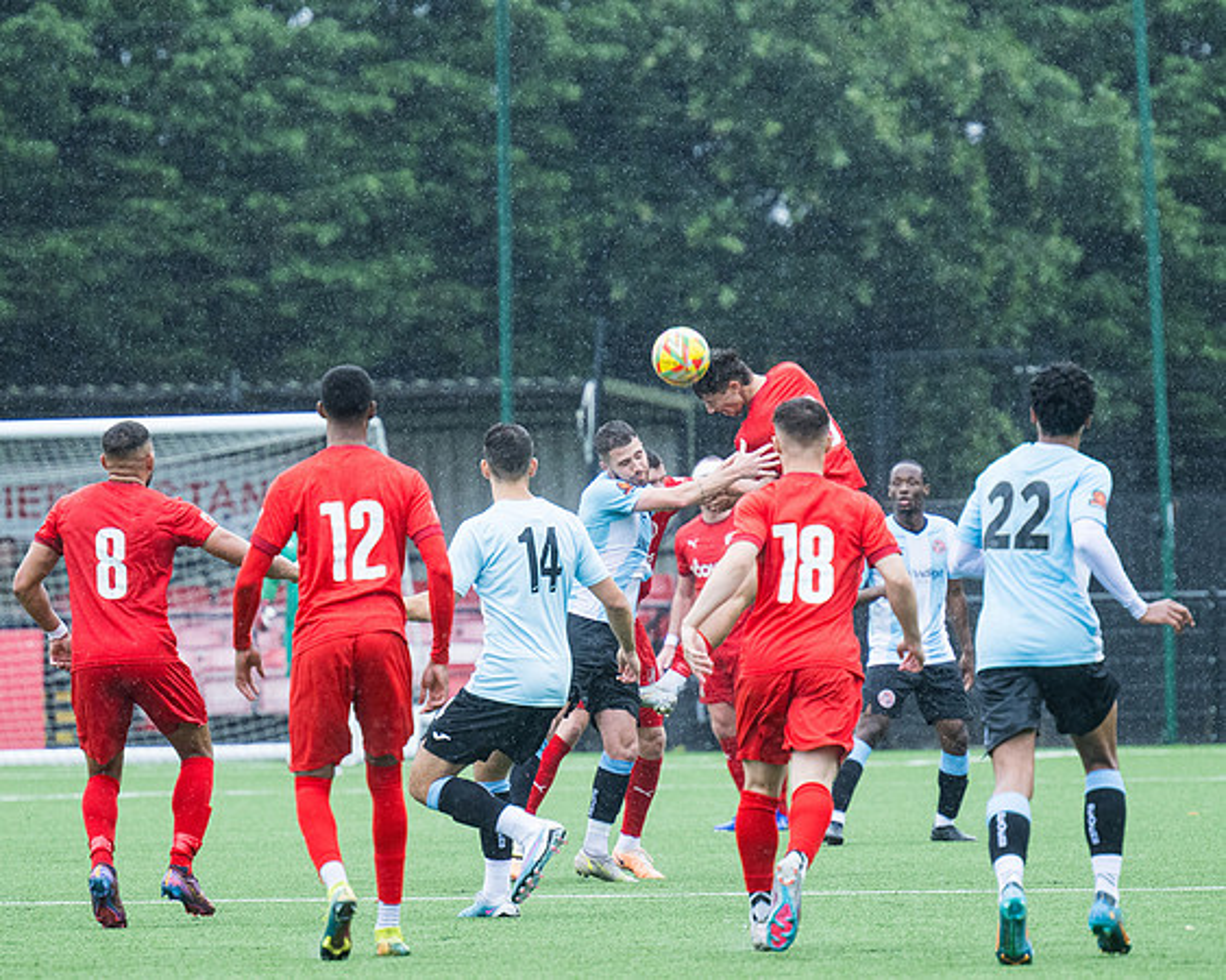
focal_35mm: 392
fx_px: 14203
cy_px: 473
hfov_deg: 4.9
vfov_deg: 4.0
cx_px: 589
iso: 1000
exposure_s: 1/1250
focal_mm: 220
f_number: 4
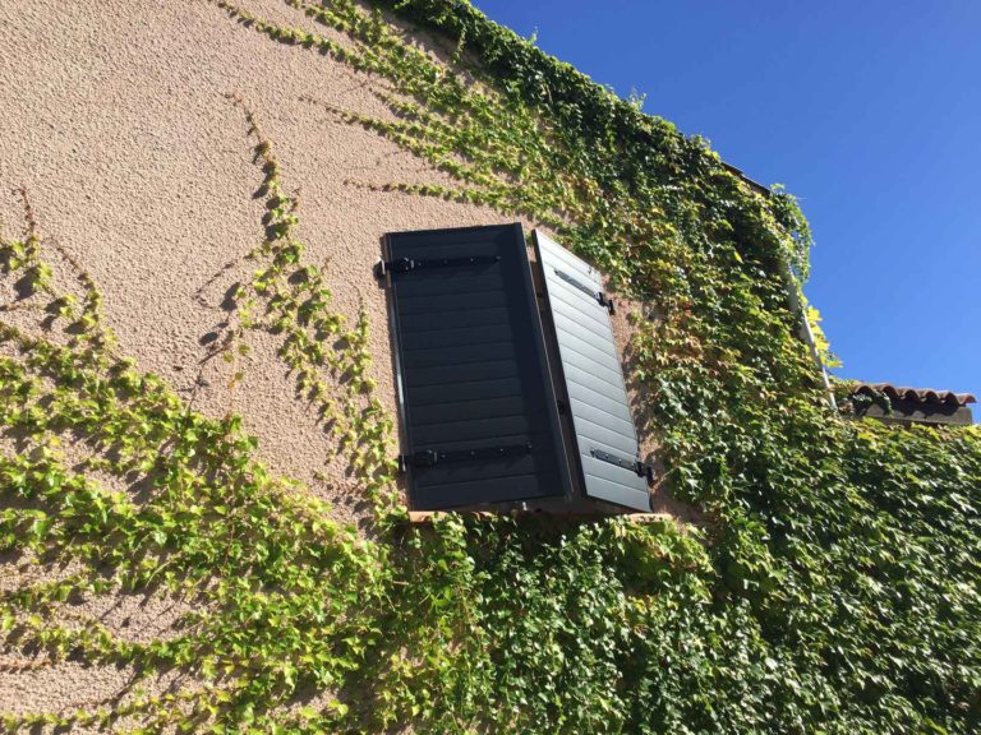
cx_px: 490
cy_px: 368
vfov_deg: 48.2
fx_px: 822
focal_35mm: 29
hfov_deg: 61.7
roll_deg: +8.1
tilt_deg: +24.9
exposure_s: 1/1236
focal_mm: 4.15
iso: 32
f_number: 2.2
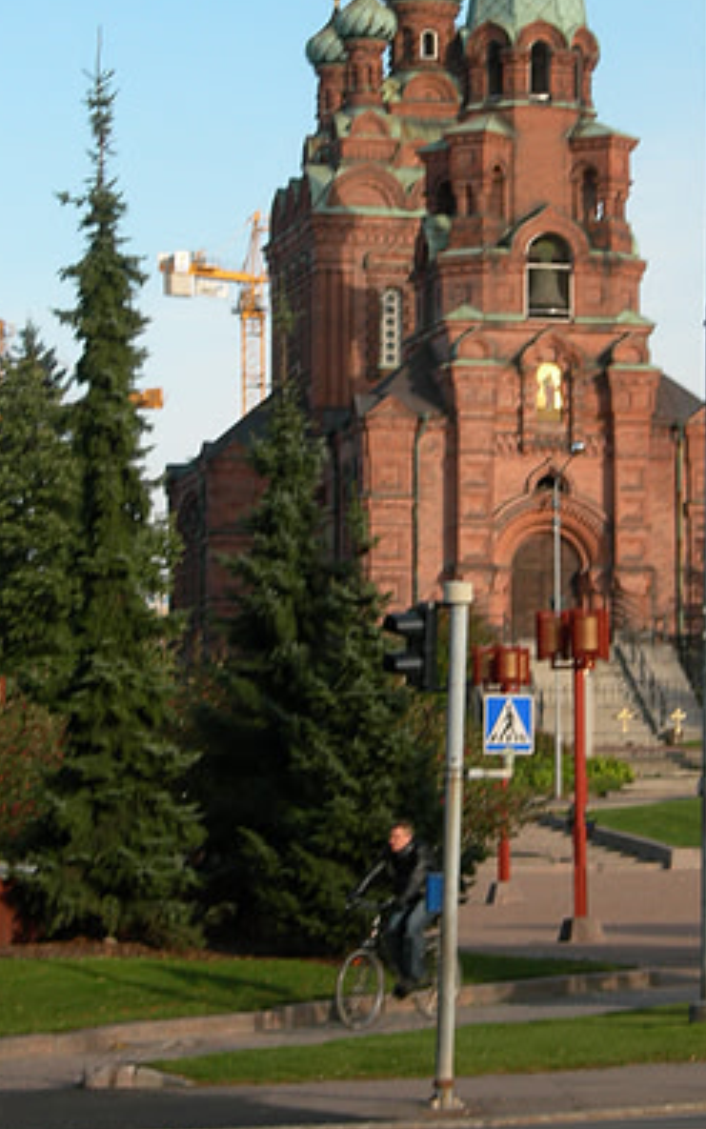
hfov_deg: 7.5
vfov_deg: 11.9
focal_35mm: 176
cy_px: 349
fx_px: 5416
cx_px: 487
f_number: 8.2
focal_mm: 23.4
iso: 50
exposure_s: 1/83.1
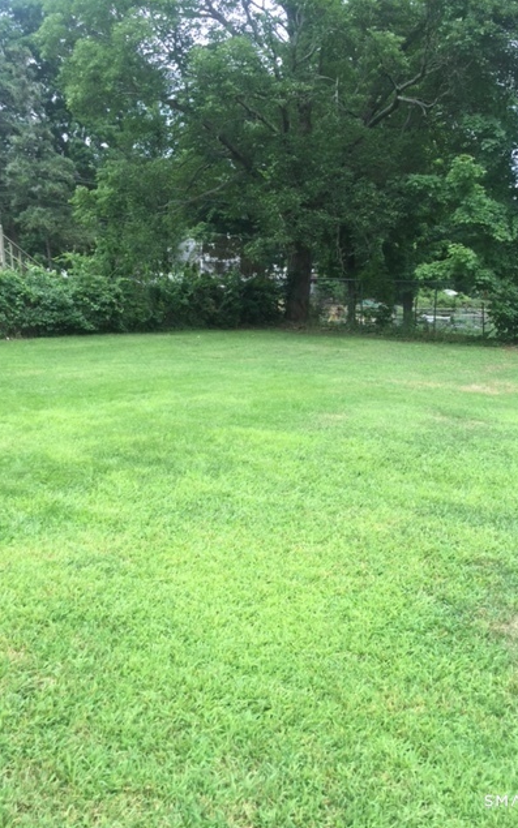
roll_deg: +0.7
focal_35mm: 31
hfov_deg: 40.6
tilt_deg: -11.8
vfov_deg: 61.2
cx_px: 286
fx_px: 700
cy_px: 416
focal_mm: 4.15
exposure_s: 1/488
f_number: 2.2
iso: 32
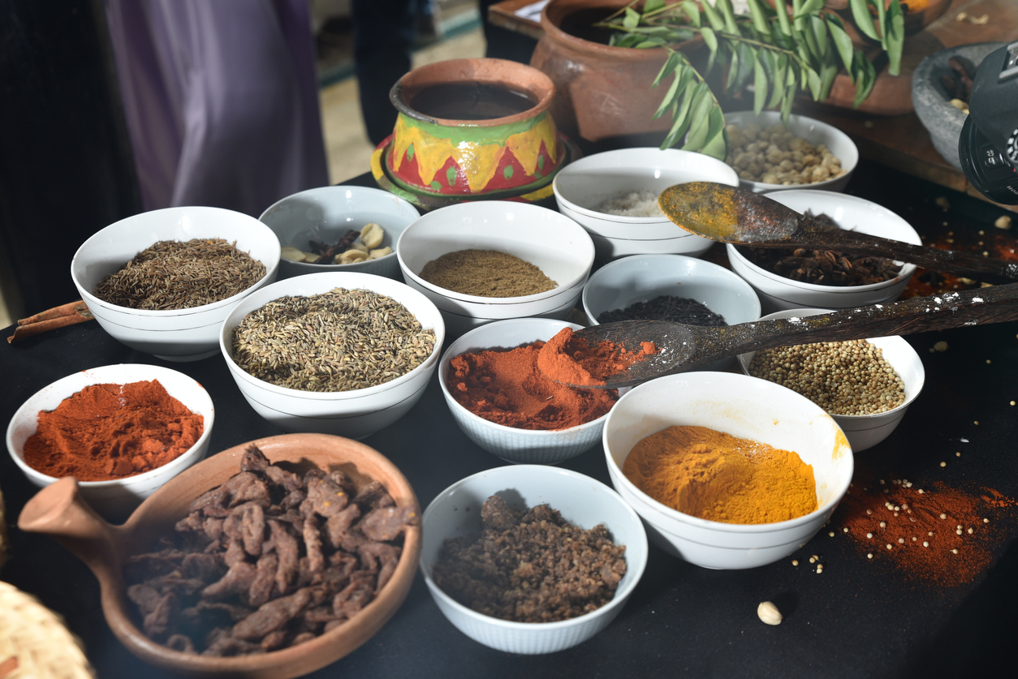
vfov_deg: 29.3
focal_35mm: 46
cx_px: 509
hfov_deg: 42.7
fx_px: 1301
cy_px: 340
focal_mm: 46
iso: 320
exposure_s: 1/160
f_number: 5.6
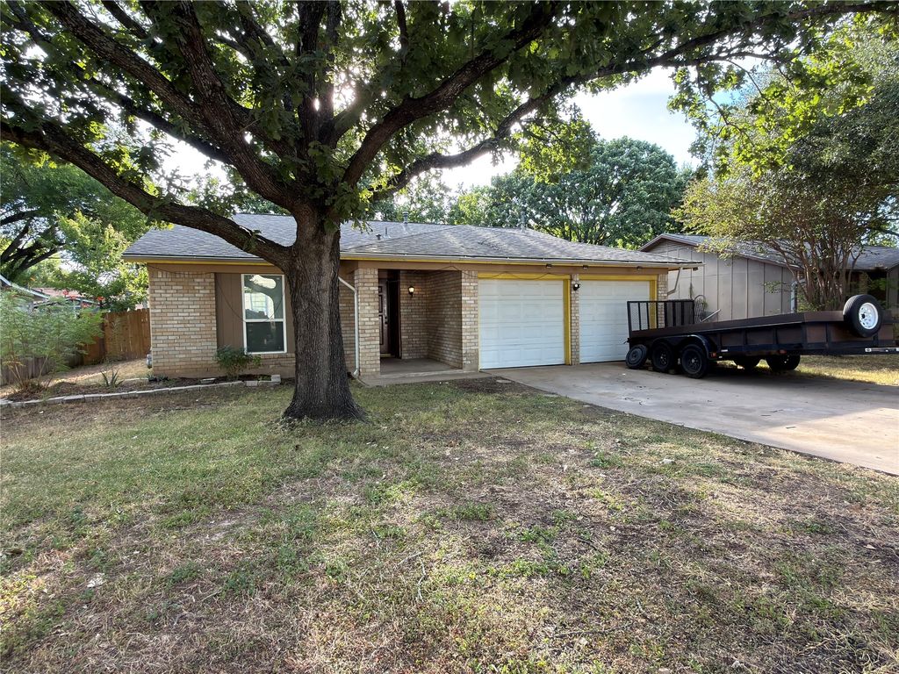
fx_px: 467
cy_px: 337
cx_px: 450
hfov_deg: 87.8
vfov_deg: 71.6
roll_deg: +1.9
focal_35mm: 18
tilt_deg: -3.4
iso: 50
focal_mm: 2.22
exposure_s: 1/130
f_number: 2.2
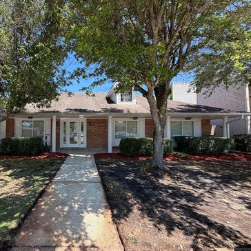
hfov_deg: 81.4
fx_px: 139
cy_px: 127
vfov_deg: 84.0
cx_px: 86
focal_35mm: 17
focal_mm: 2.22
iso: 64
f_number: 2.2
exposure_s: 1/502
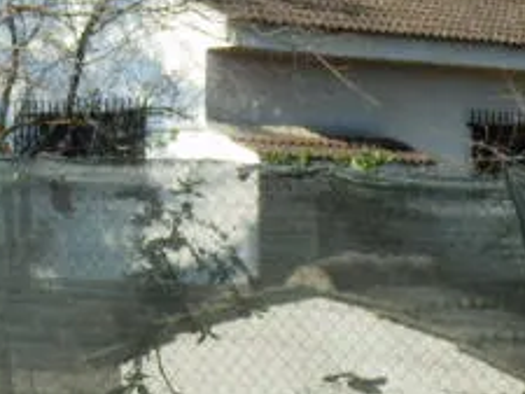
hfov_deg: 10.9
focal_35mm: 179
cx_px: -63
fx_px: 2716
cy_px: -135
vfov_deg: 8.2
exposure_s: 1/400
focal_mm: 11.1
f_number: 4.6
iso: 80
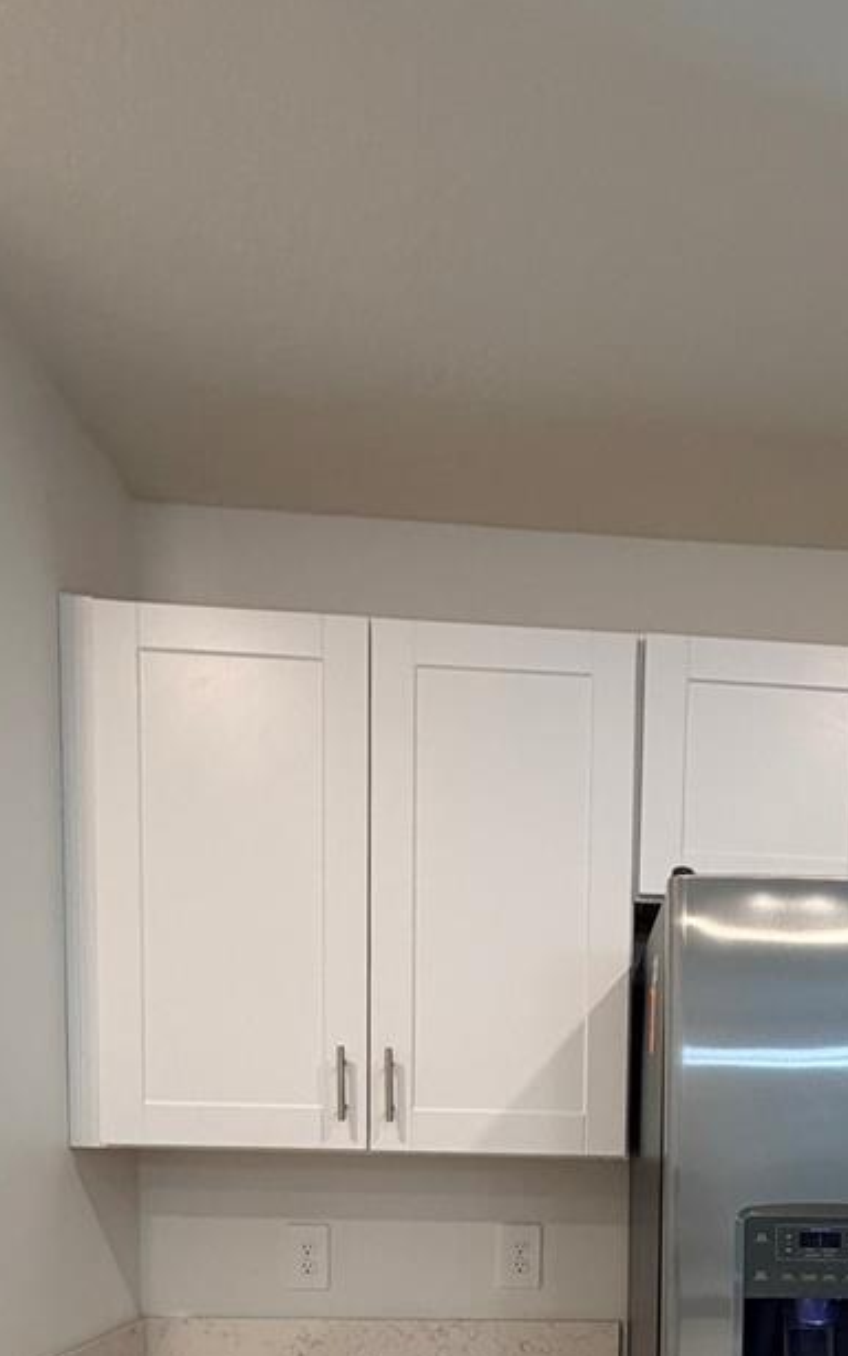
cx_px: 651
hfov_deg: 41.7
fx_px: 1072
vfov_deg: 56.2
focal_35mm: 29
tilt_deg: -3.9
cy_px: 1210
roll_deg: -1.4
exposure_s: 1/120
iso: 250
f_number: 2.2
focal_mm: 2.22
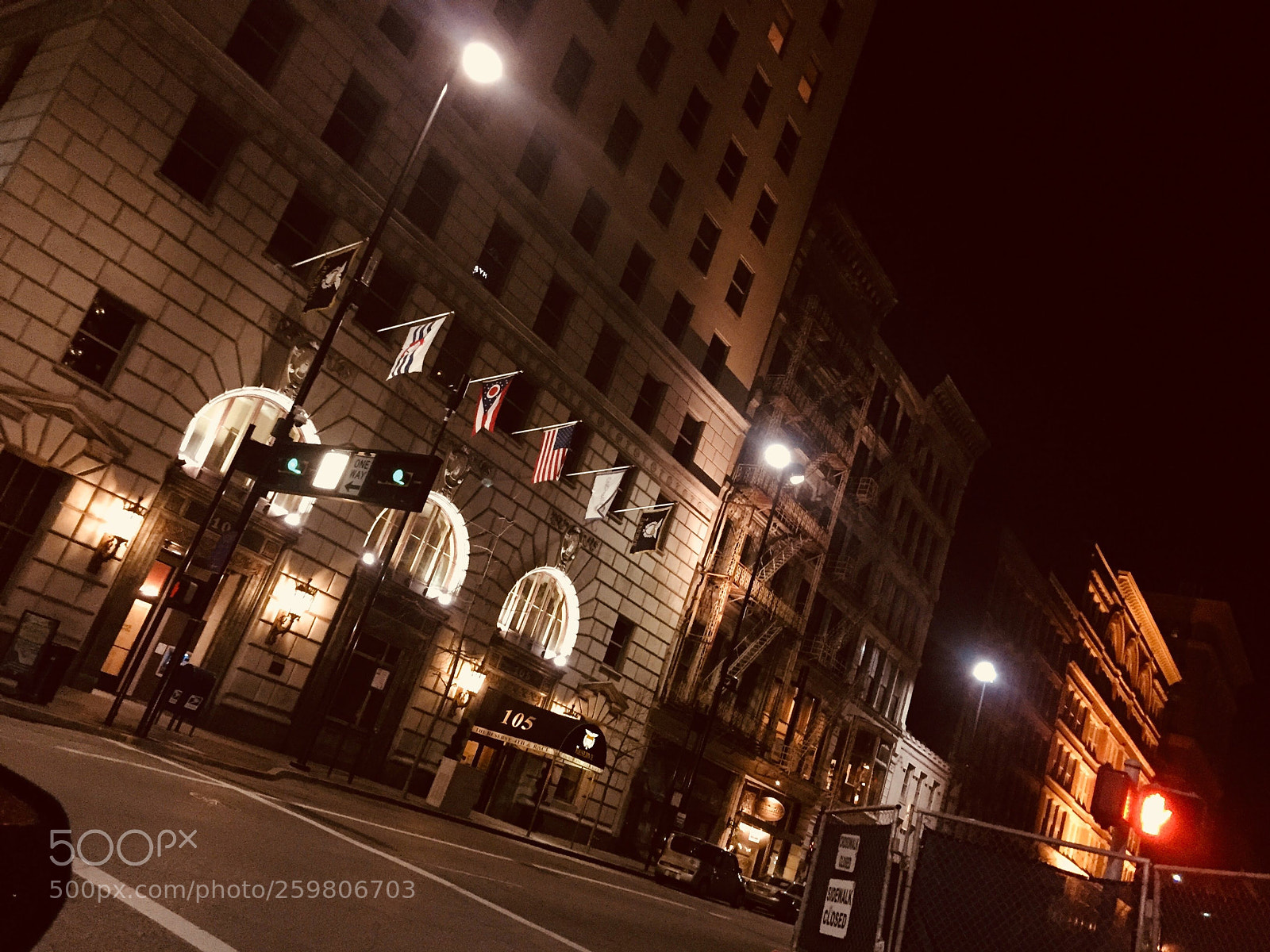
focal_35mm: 29
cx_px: 635
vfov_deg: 48.2
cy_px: 476
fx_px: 1064
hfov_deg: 61.7
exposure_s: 1/15
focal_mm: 4.15
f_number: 2.2
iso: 400
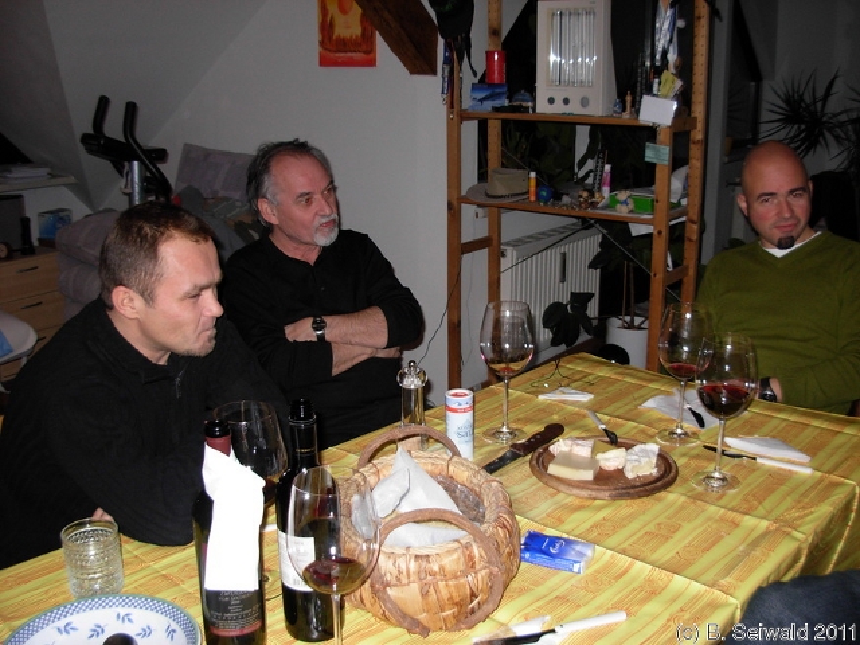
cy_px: 322
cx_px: 430
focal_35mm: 38
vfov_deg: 37.7
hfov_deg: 49.0
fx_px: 944
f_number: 2.9
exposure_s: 1/41.4
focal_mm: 6.3
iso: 102
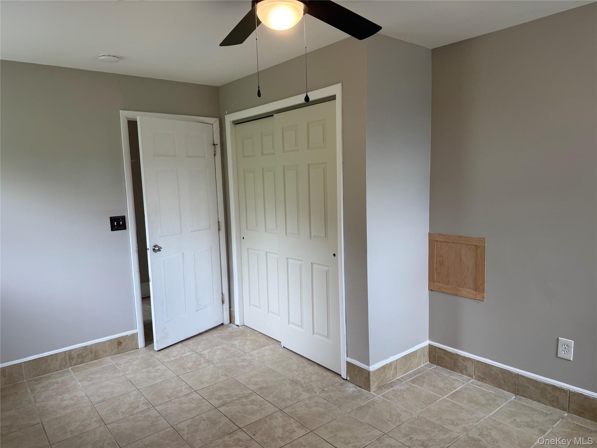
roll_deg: +1.0
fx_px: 414
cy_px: 224
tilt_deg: -6.6
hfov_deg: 71.6
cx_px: 298
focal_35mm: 24
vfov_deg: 56.8
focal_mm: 6.76
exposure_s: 1/120
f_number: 1.78
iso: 125
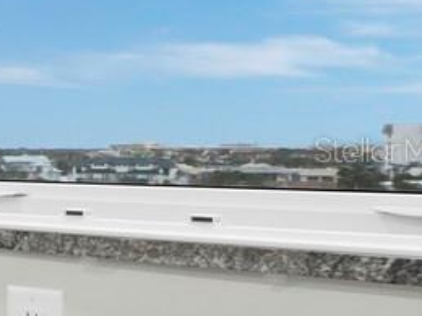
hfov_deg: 11.7
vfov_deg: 17.2
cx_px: -830
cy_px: 150
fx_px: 1048
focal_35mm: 86
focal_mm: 7
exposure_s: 1/3
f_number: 11
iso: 400
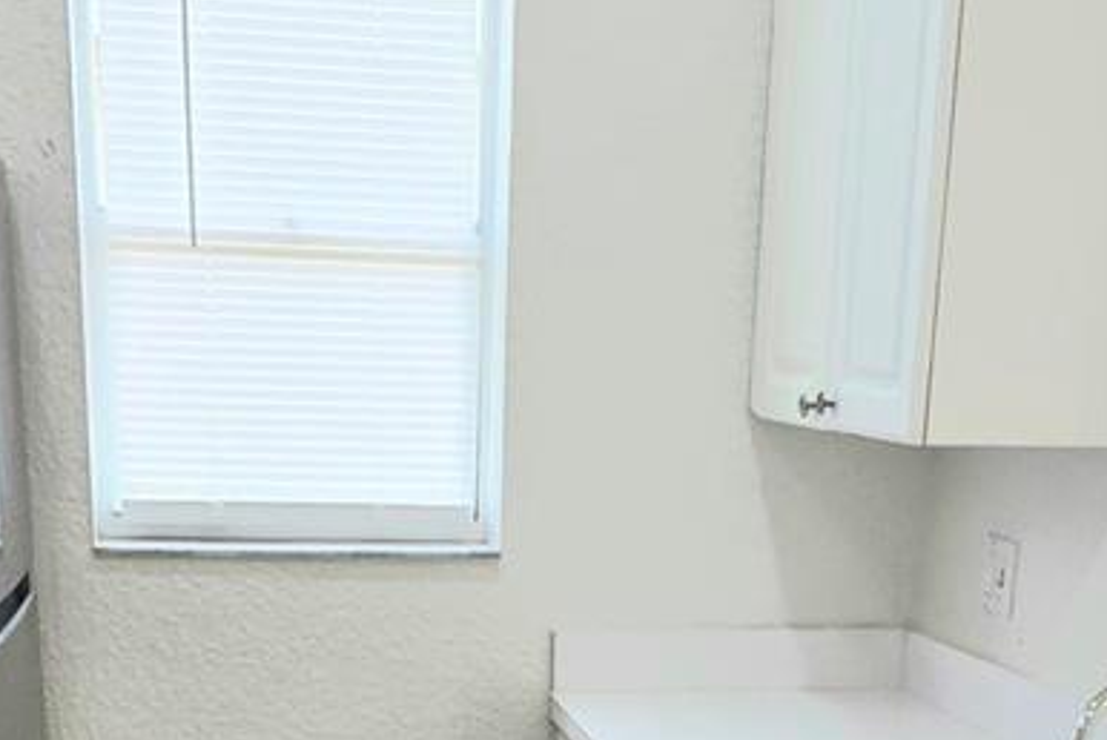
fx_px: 1723
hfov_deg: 35.6
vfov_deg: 22.0
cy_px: 935
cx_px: 522
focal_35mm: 56
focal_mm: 2.2
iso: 32
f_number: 1.9
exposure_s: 1/120
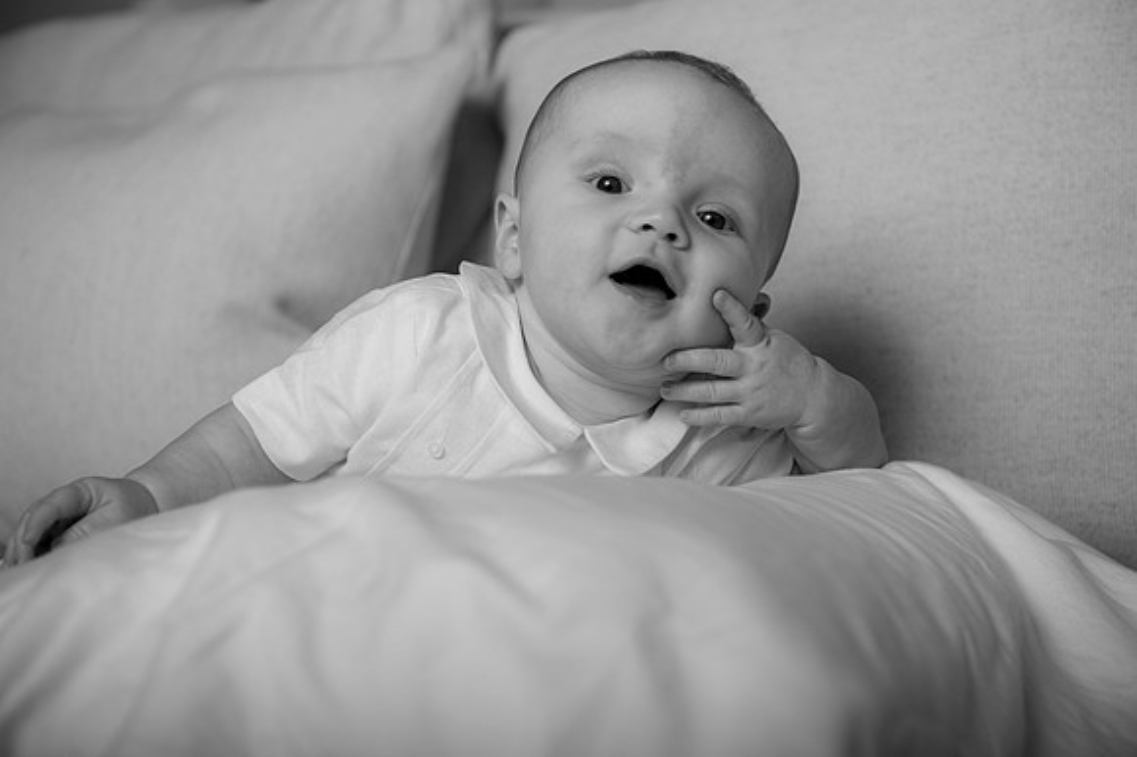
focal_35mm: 56
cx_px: 568
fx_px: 1768
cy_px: 378
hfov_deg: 35.7
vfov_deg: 24.2
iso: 200
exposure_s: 1/200
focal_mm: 56
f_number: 4
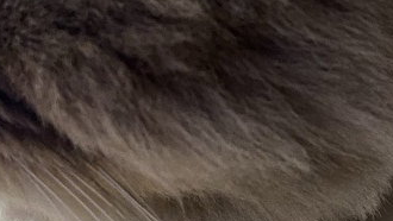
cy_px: 113
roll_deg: -7.2
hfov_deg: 20.7
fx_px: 1074
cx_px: 142
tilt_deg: -24.1
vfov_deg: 11.8
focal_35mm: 103
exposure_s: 1/25
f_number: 1.8
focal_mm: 4.25
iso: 500
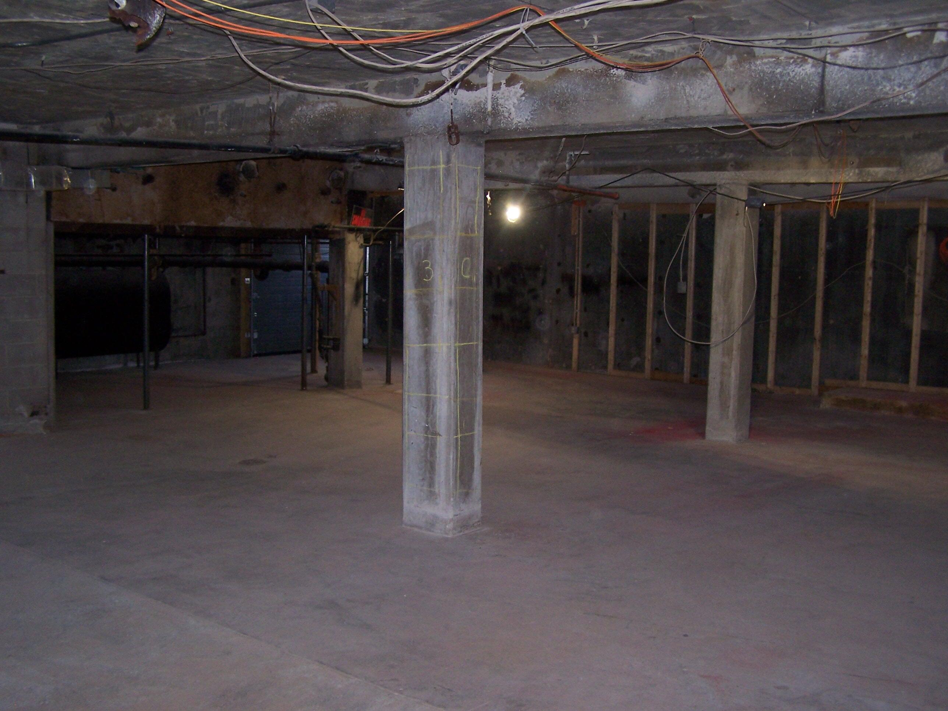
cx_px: 474
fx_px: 1041
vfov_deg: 37.7
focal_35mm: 38
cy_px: 356
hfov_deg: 49.0
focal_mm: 6.3
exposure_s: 1/60
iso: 140
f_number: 2.8
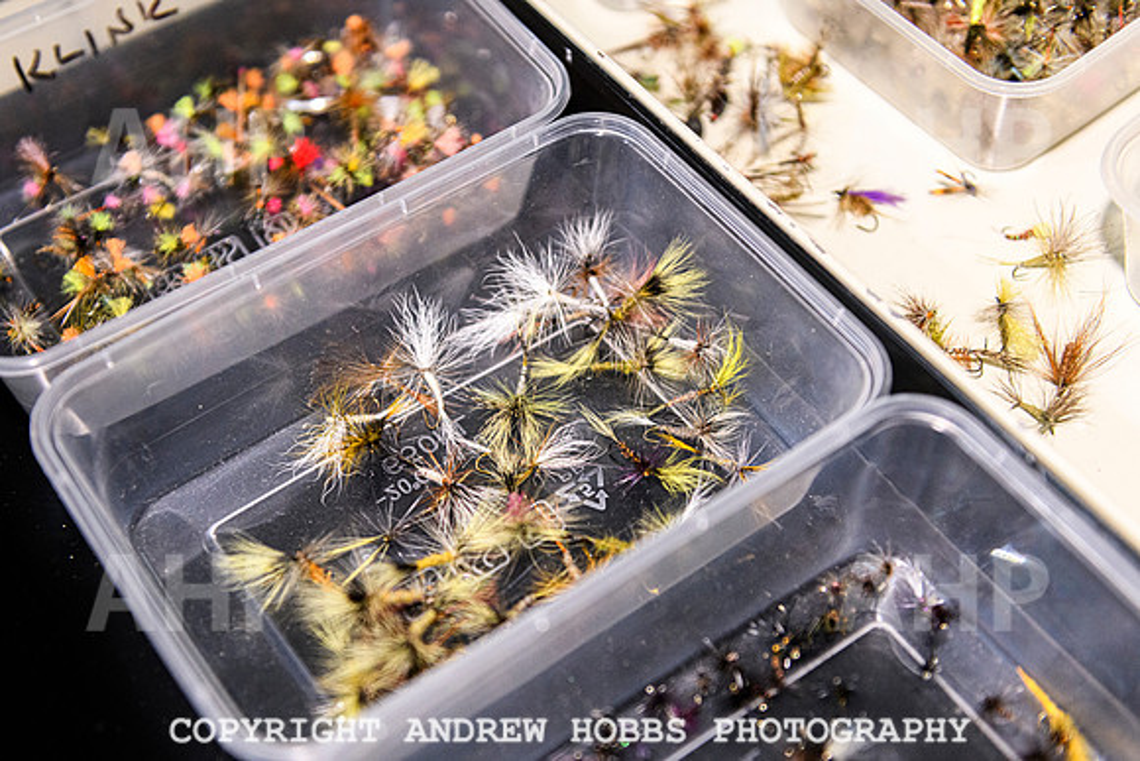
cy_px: 429
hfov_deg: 36.7
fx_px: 1716
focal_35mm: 54
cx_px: 497
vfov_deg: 25.0
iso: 1600
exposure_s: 1/125
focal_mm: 48
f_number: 3.2
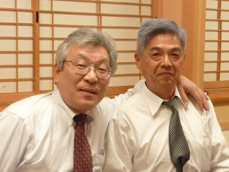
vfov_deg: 20.7
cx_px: 114
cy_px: 86
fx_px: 470
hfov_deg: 27.4
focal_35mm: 71
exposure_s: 1/15
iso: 400
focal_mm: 6.5
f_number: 3.6
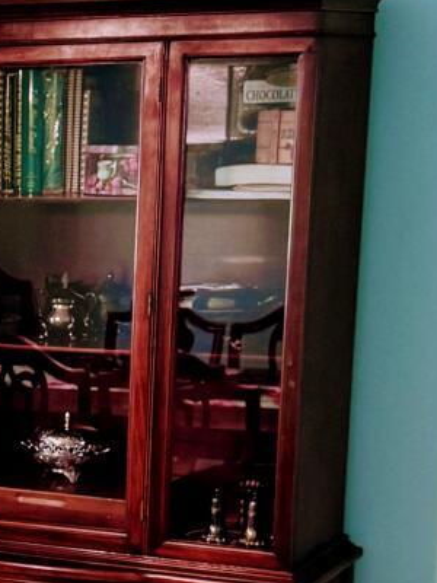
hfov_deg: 11.5
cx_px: -328
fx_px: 2020
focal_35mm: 120
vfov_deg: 16.2
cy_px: 510
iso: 160
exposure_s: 1/60
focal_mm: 6.76
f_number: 1.78
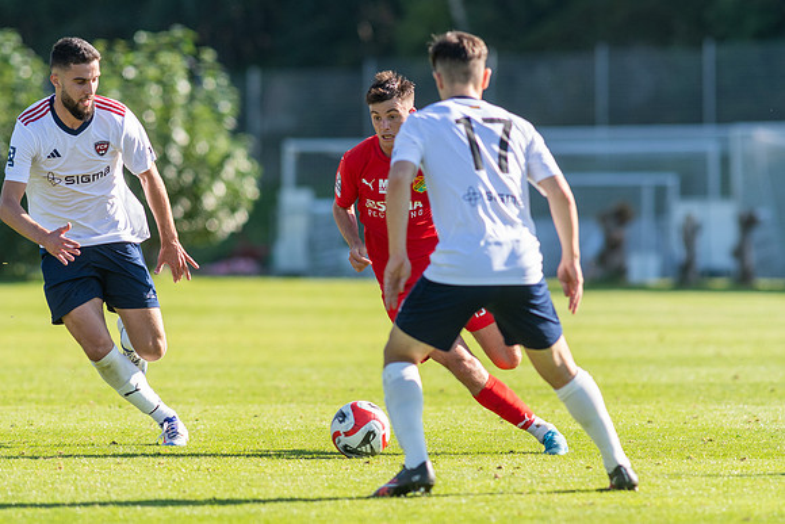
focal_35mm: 450
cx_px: 392
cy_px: 262
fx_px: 9814
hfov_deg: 4.6
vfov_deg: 3.1
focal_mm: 300
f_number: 3.5
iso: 450
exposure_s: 1/1600
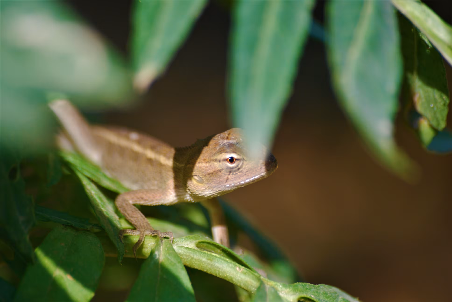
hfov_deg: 4.6
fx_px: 5657
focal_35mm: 450
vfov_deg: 3.1
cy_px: 151
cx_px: 226
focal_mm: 300
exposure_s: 1/500
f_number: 5.6
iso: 400
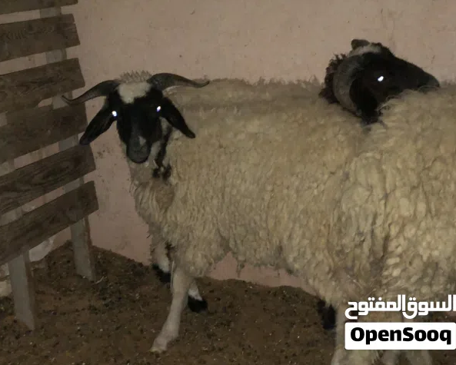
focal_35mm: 60
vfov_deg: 25.4
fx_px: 810
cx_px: 229
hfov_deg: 31.4
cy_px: 184
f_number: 2.8
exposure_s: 1/30
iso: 800
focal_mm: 6.6
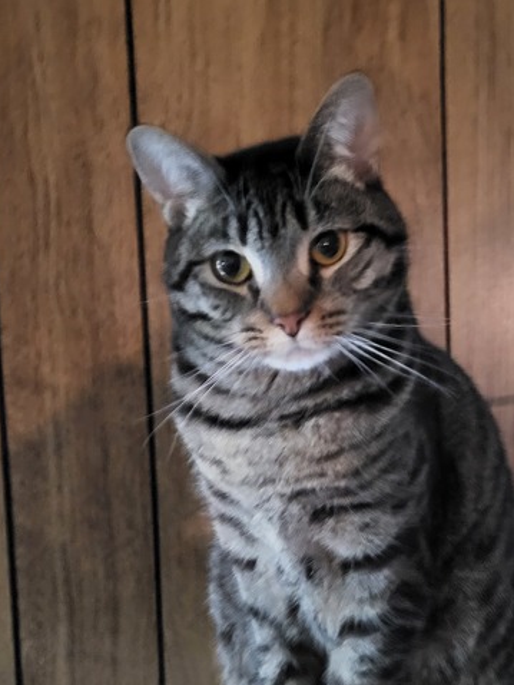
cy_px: 450
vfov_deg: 37.8
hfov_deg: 28.9
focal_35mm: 50
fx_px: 989
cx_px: 345
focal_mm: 5.4
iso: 1250
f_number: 1.8
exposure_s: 1/15
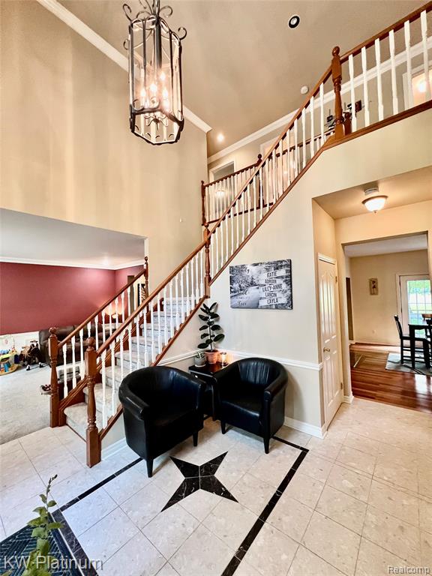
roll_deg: +1.4
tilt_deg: +1.5
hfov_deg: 89.9
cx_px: 216
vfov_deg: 106.2
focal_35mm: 13
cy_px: 288
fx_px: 216
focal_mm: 1.57
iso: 250
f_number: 1.8
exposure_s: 1/60
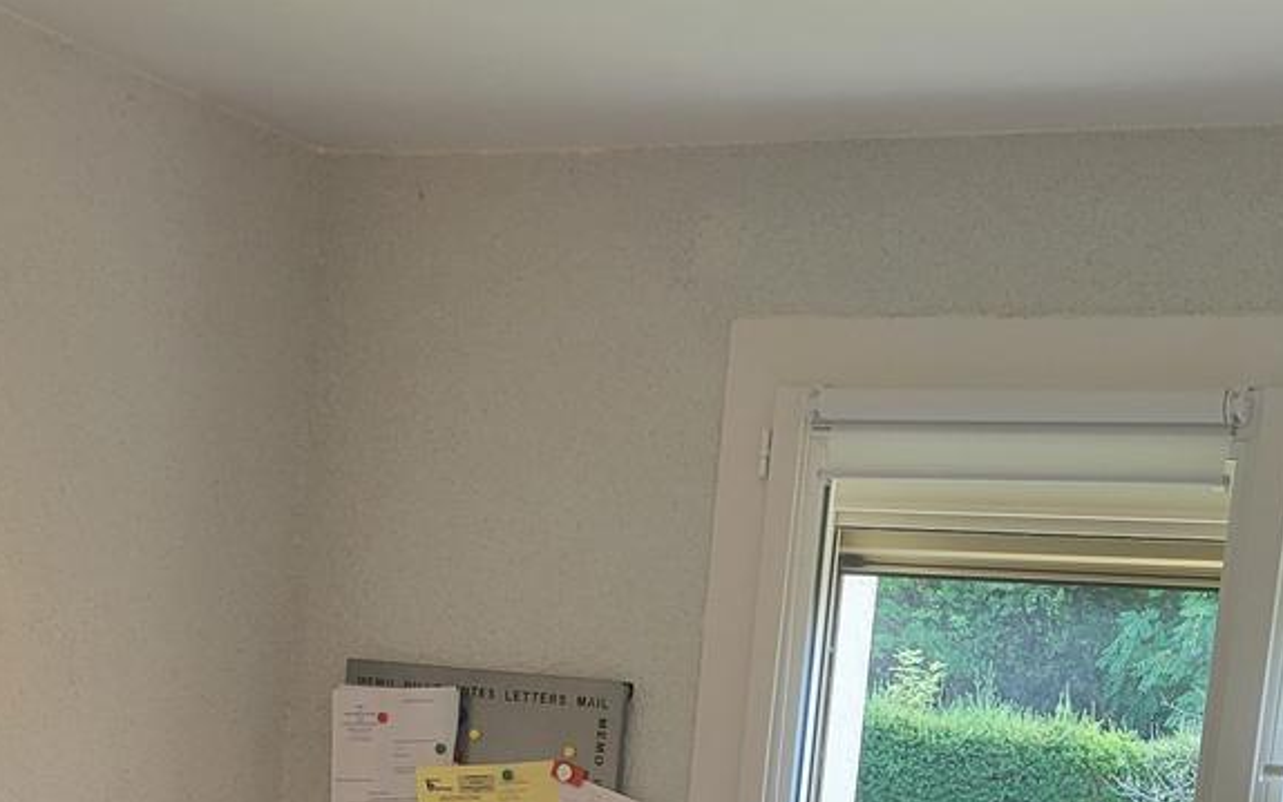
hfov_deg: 24.9
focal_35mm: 83
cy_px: 1428
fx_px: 2903
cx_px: 738
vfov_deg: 14.0
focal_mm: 5.4
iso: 100
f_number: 1.8
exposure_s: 1/100
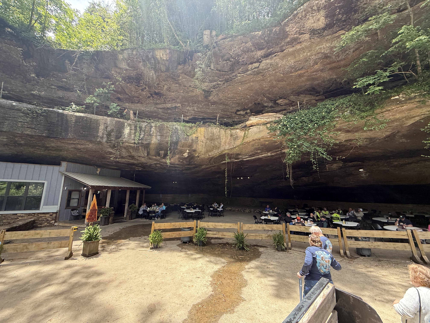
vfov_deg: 85.7
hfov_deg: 102.1
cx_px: 215
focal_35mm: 14
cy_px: 162
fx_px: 174
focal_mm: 2.22
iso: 64
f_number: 2.2
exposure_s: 1/207
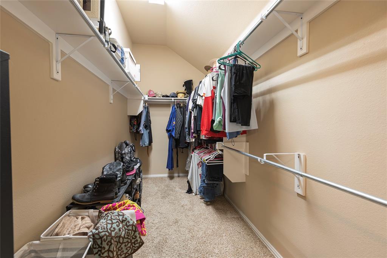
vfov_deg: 73.8
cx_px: 194
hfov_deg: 96.7
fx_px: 172
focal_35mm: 16
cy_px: 129
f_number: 7.1
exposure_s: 1
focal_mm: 16
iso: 100
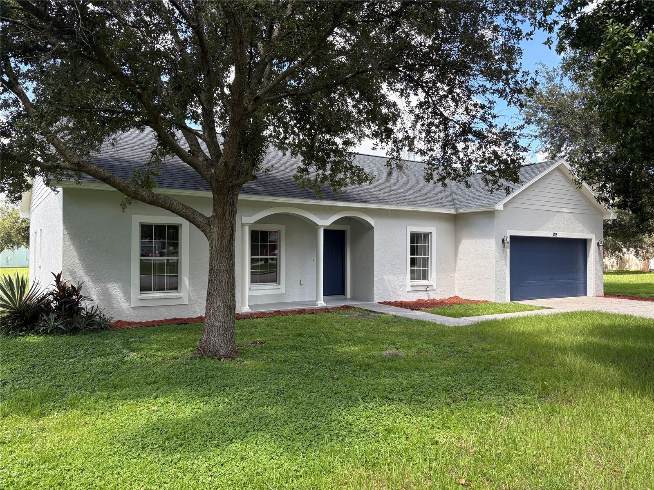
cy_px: 245
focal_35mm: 26
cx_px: 327
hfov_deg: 67.3
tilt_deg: +1.4
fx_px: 491
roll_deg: +0.0
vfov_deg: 53.1
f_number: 1.6
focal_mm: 5.96
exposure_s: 1/724
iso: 64
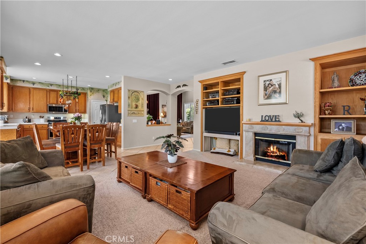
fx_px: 153
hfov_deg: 100.4
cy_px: 122
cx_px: 183
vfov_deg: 77.3
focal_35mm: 15
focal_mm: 15
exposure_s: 1/2
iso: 250
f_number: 9
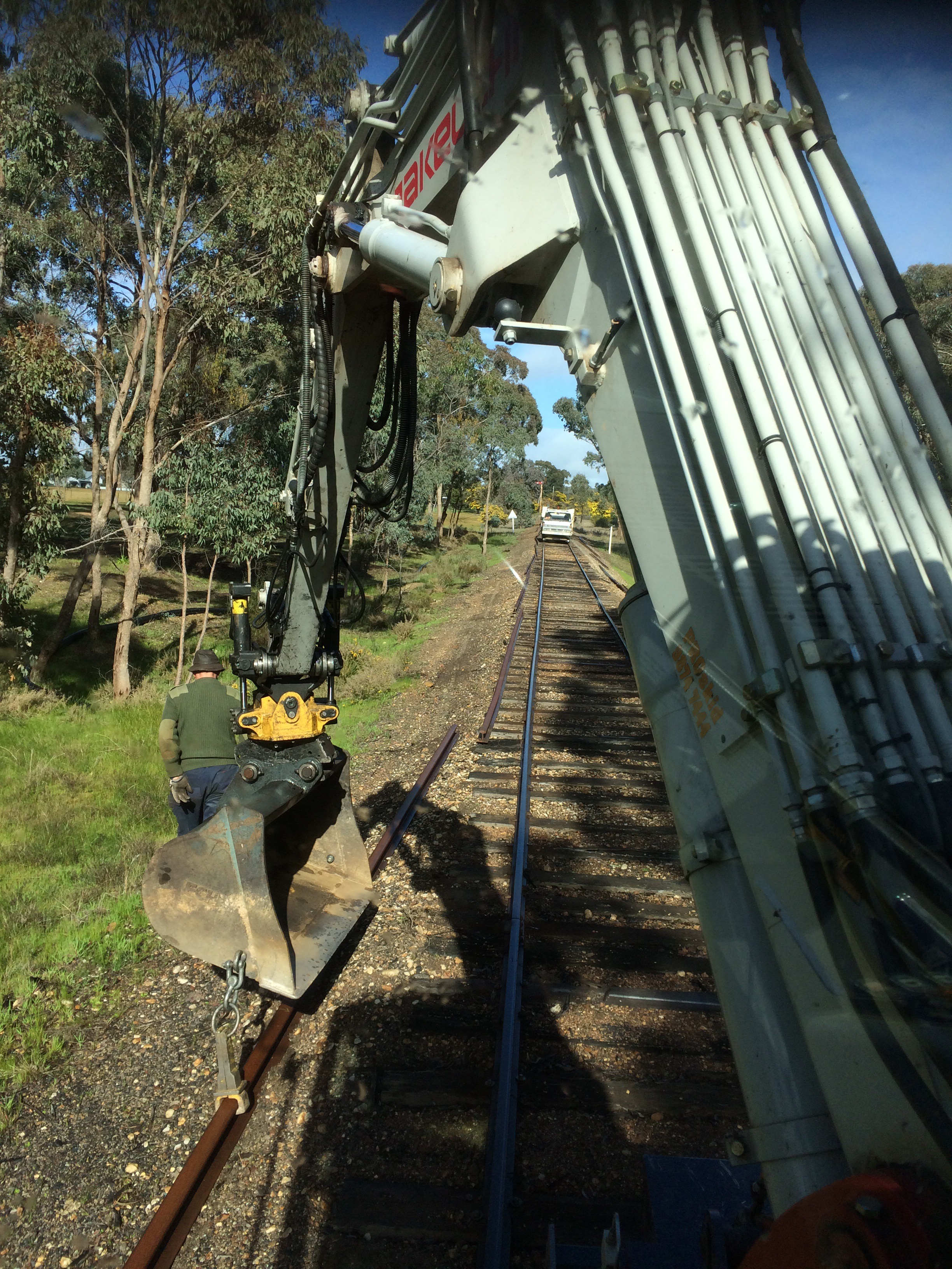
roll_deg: -3.7
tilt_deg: -7.2
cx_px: 476
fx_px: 1063
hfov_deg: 48.2
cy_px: 634
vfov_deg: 61.7
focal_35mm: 29
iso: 32
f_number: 2.2
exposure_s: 1/1282
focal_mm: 4.15
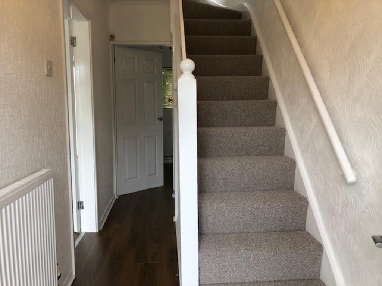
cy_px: 143
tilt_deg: -6.7
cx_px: 191
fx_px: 309
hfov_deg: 63.4
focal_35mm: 28
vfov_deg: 49.7
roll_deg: +1.2
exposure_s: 1/50
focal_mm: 3.99
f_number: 1.8
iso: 25
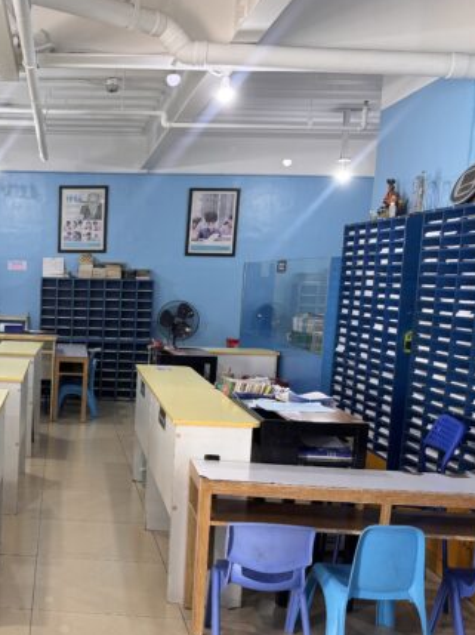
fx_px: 788
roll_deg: -1.8
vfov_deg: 43.6
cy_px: 383
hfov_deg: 31.4
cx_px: 19
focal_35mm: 43
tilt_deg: -7.6
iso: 125
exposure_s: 1/60
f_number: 1.78
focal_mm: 6.76
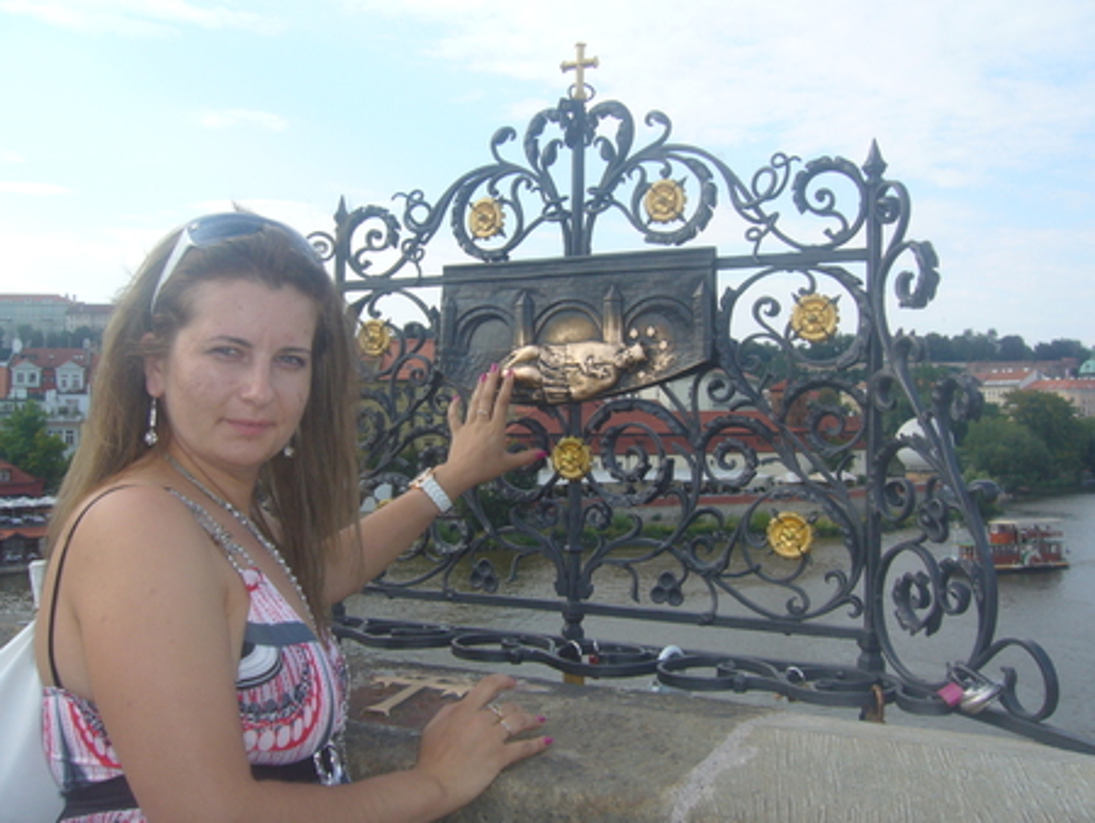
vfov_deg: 40.7
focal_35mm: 35
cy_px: 412
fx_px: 1108
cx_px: 548
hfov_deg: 52.6
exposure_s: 1/160
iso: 80
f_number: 5.6
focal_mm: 5.8
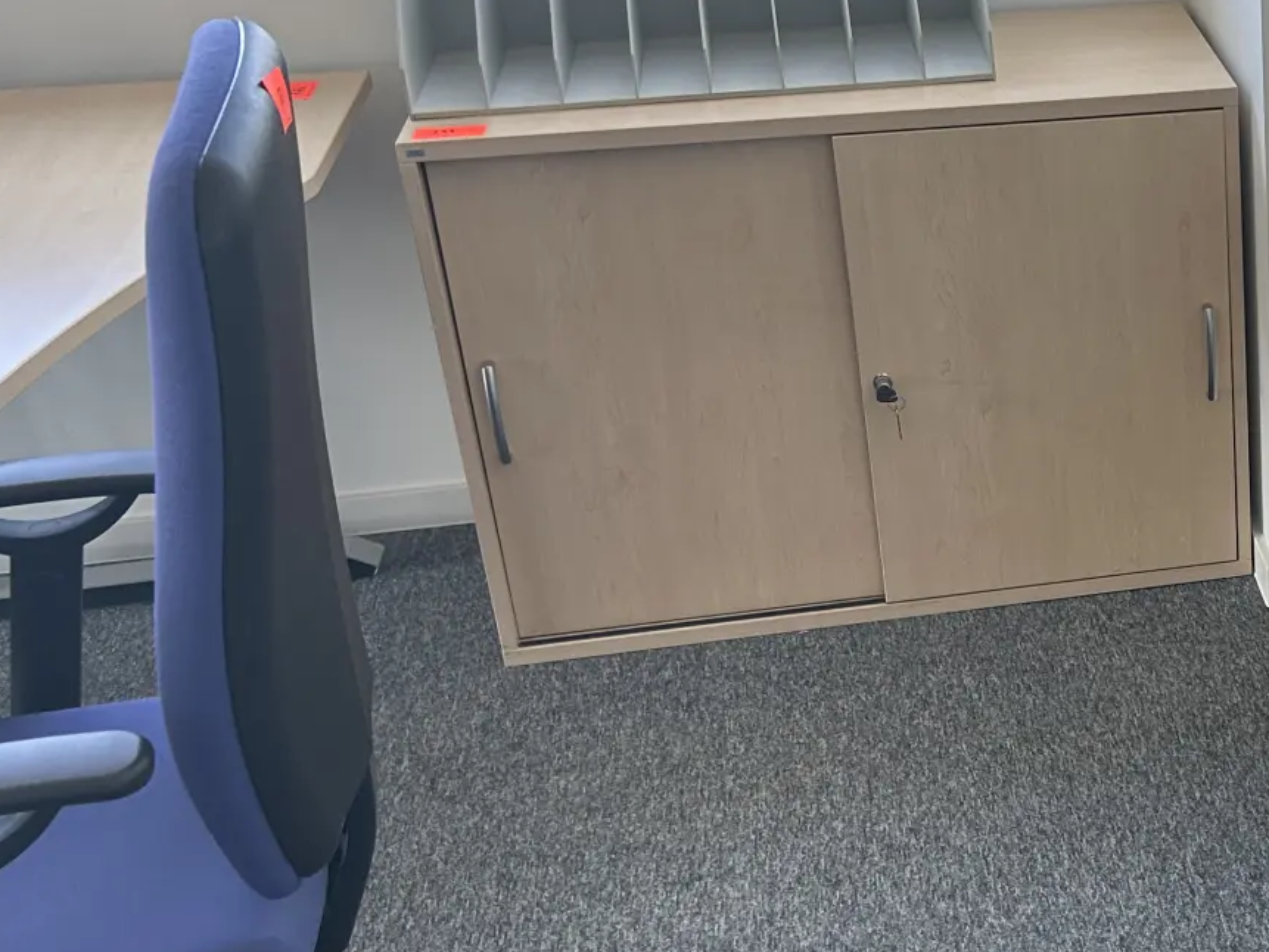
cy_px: 489
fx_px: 2127
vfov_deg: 25.2
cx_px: 1353
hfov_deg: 30.2
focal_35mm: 58
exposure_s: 1/121
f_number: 1.5
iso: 80
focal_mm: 5.7
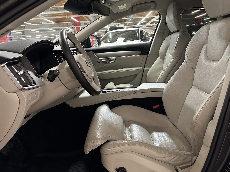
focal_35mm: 26
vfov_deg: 53.0
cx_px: 110
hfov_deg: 67.3
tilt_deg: -14.0
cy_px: 91
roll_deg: +3.3
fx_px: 173
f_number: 1.78
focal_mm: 6.86
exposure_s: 1/60
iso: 320
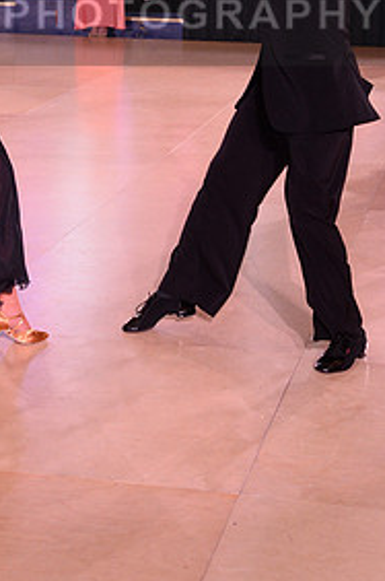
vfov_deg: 19.3
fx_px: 1658
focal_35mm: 103
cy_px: -2
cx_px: 129
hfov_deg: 13.2
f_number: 6.3
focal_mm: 50
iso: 2500
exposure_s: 1/250
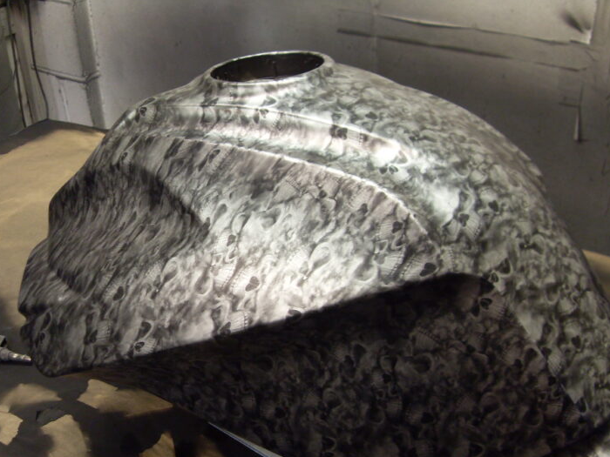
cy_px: 260
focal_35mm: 40
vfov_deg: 35.9
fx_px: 705
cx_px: 329
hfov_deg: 46.8
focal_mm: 6.3
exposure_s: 1/45
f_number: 2.8
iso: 120
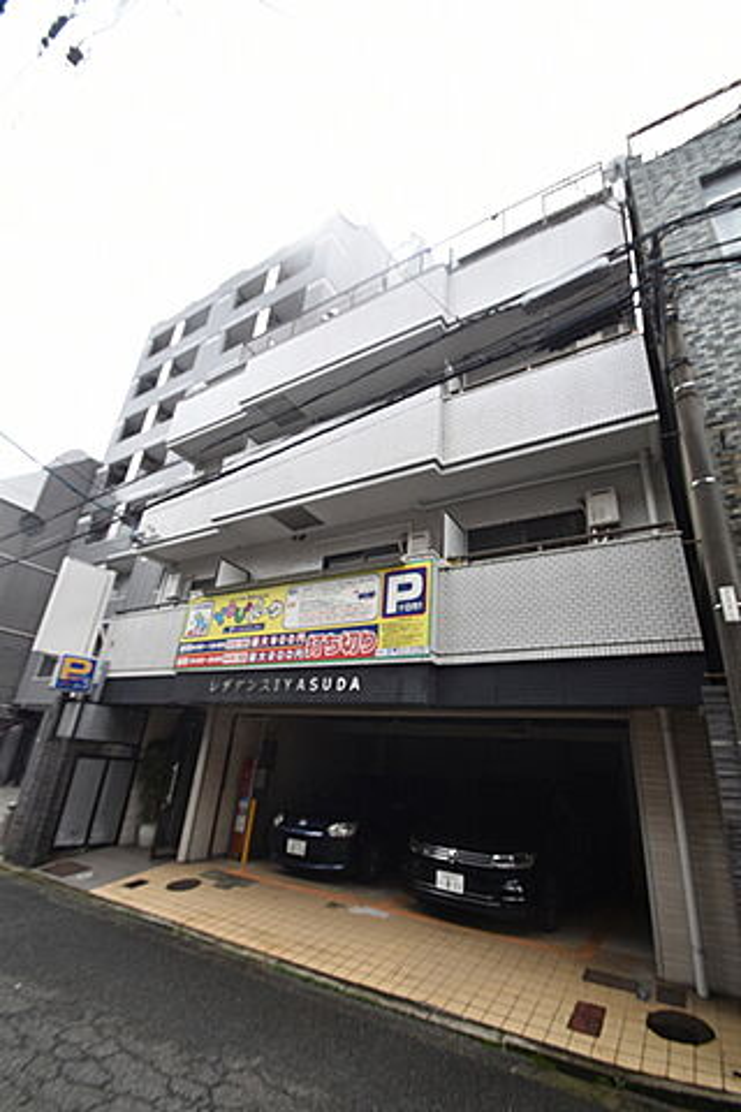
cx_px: 370
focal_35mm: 15
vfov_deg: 100.4
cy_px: 556
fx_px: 463
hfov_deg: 77.3
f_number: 7.1
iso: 200
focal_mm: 10
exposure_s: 1/250
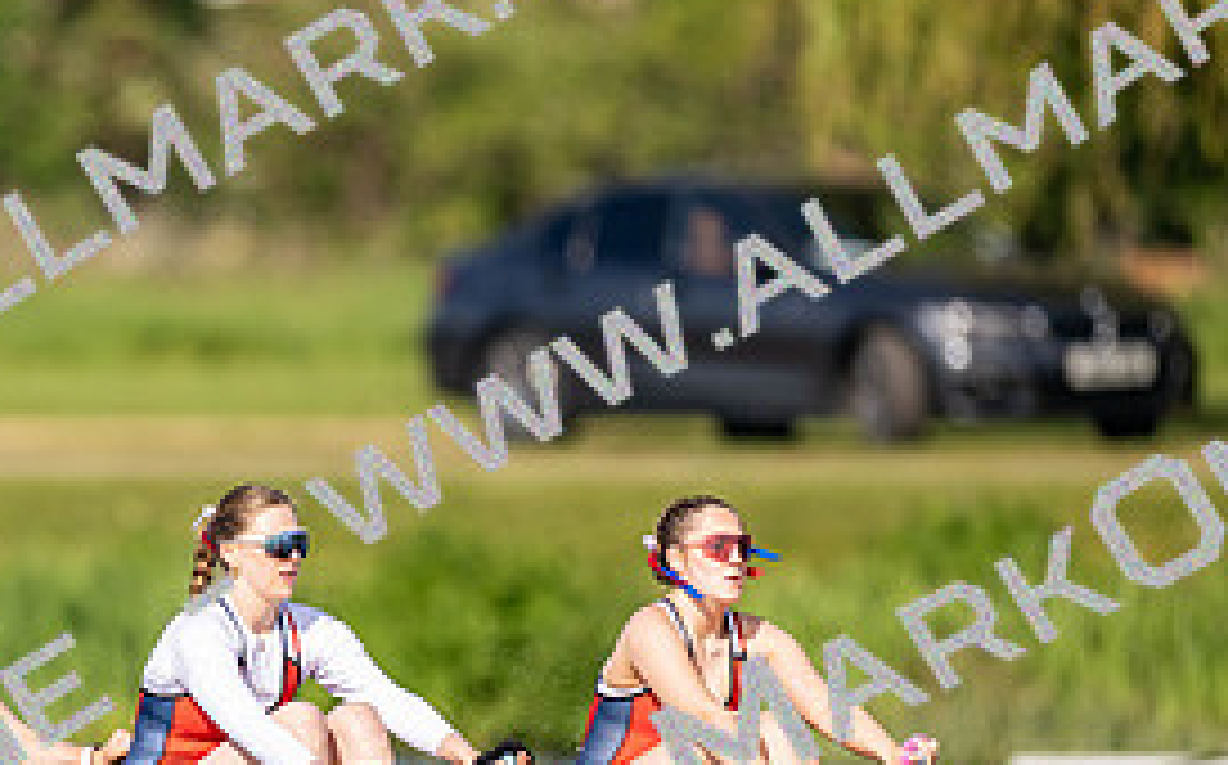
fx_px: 43496
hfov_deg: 1.6
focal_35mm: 1301
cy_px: 621
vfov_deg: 1.0
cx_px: -22
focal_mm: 600
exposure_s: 1/2500
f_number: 4
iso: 250
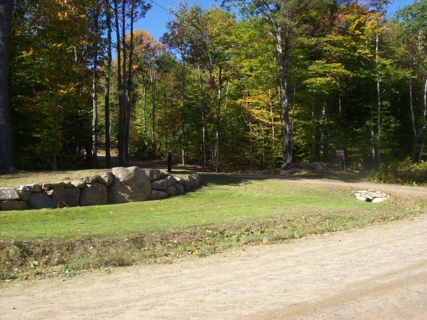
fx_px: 444
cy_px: 160
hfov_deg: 51.4
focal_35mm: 36
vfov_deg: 39.7
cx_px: 214
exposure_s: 1/326
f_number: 4.8
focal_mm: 6
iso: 80
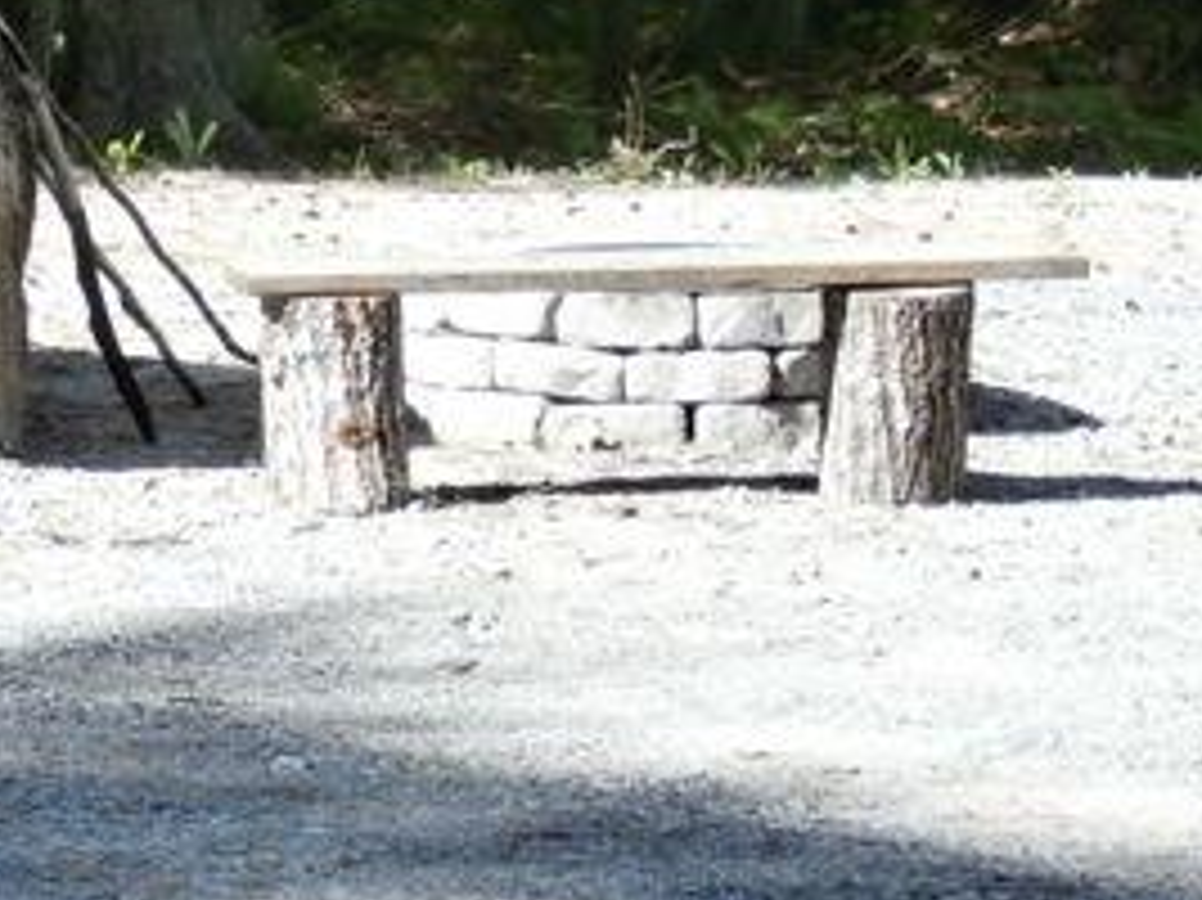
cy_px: 297
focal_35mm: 175
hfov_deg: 11.1
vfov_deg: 8.5
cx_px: -149
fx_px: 6074
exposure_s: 1/200
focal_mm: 13.06
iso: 100
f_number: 4.5
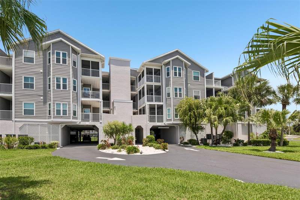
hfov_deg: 96.7
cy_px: 100
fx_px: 133
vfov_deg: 73.7
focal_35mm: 16
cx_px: 150
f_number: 8
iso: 400
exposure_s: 1/2000
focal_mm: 16
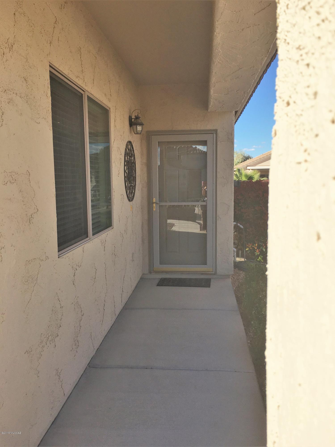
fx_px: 374
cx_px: 168
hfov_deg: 48.2
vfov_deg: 61.7
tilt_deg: -6.8
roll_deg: -0.2
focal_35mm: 29
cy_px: 224
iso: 25
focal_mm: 4.15
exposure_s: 1/1350
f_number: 2.2
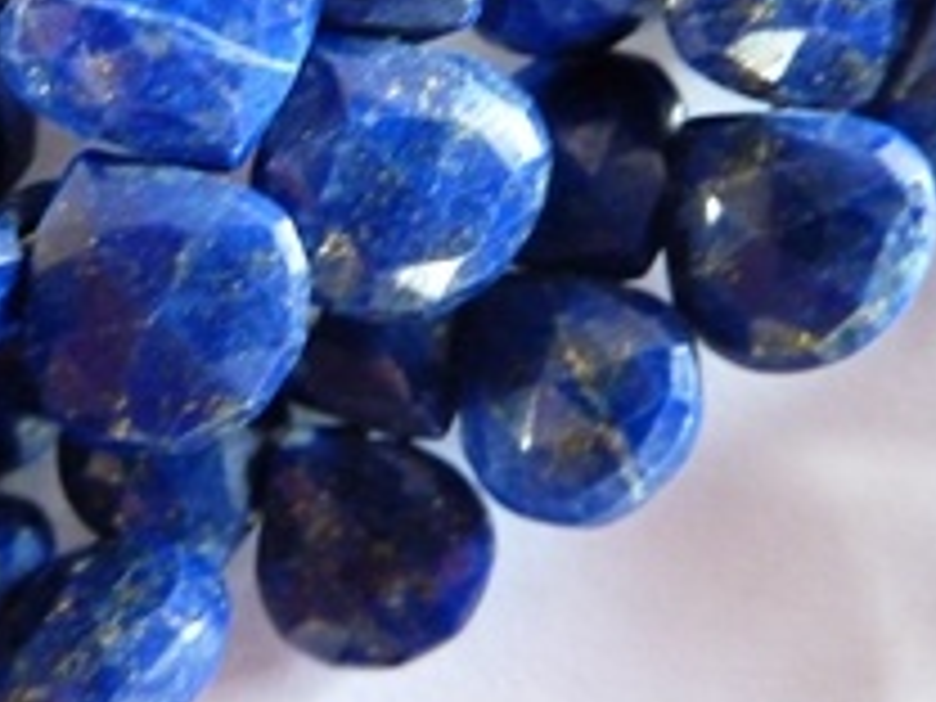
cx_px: 288
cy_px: 94
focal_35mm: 48
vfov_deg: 29.2
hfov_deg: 39.0
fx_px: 1298
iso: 800
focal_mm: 4.1
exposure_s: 1/20
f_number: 3.3
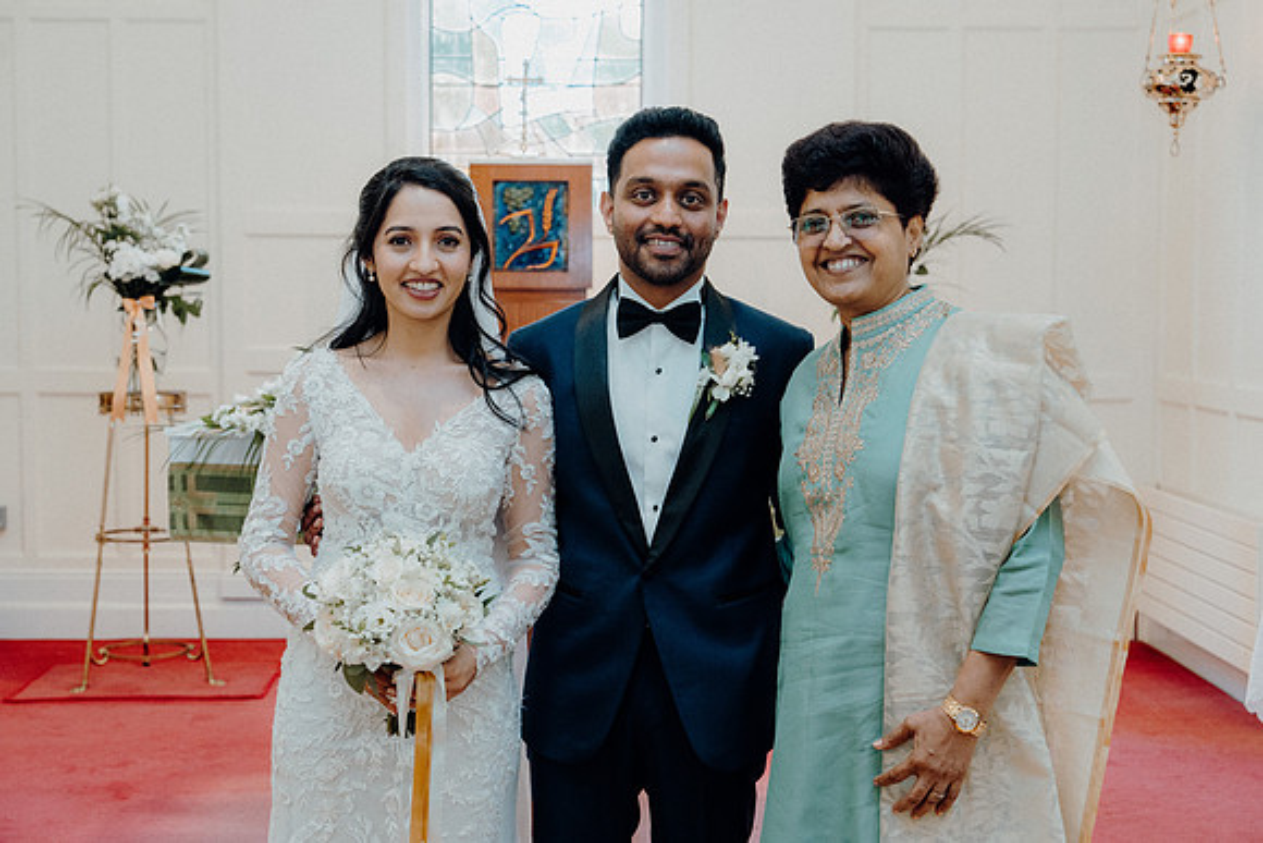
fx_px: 1965
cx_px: 632
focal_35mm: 56
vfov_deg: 24.2
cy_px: 422
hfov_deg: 35.6
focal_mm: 56
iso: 2500
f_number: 5
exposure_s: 1/160
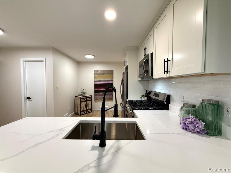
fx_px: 93
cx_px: 116
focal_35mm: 14
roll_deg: +0.1
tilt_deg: -2.9
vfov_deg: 85.7
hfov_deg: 102.1
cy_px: 86
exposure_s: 1/120
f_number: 2.2
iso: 320
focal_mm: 2.22
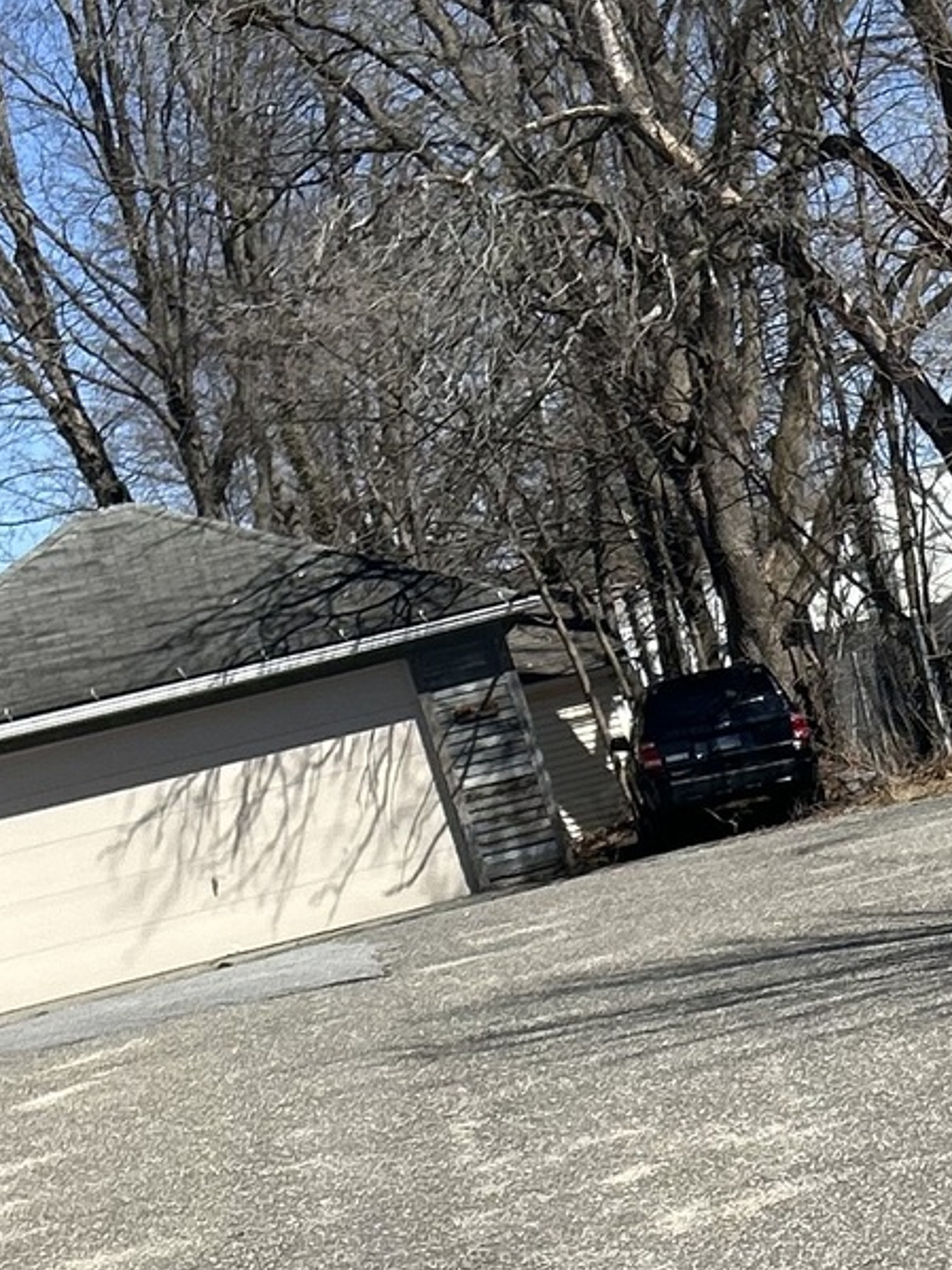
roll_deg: +13.9
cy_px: 1425
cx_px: 1493
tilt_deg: -14.3
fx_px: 3668
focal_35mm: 100
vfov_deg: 18.8
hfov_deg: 13.8
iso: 50
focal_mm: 5.7
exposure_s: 1/4274
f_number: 1.5
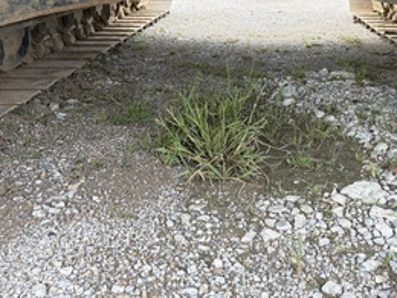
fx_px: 459
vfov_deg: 35.2
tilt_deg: -14.0
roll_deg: +1.0
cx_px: 286
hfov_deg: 45.6
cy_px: 75
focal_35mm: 40
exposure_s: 1/388
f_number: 1.6
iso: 50
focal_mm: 5.96
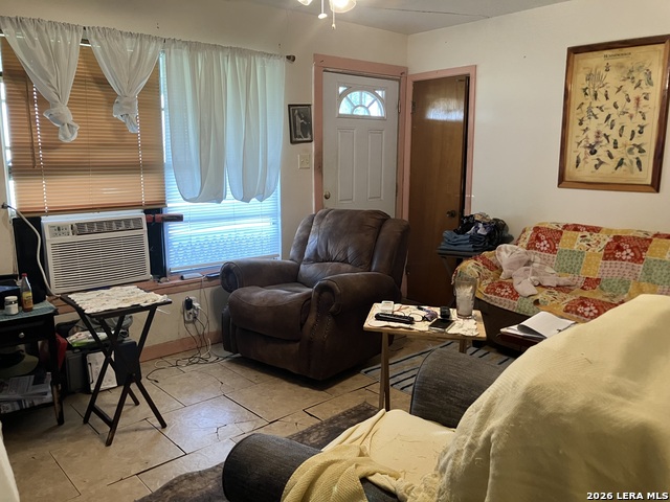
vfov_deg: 49.7
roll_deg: -0.3
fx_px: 542
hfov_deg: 63.4
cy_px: 251
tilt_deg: -8.5
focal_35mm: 28
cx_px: 335
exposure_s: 1/60
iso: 200
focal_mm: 3.99
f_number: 1.8
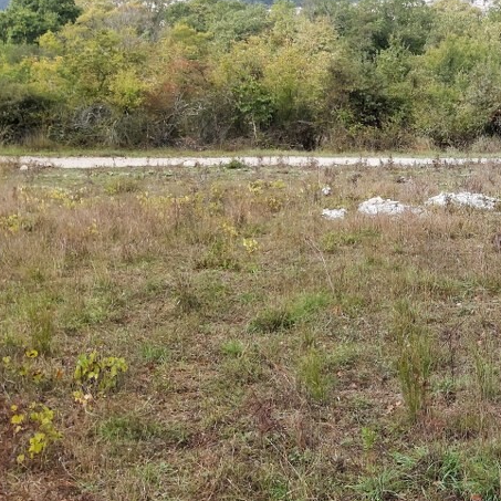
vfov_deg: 32.0
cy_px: 109
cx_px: 500
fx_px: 851
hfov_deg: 30.5
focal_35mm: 52
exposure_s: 1/242
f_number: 1.7
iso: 80
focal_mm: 3.92
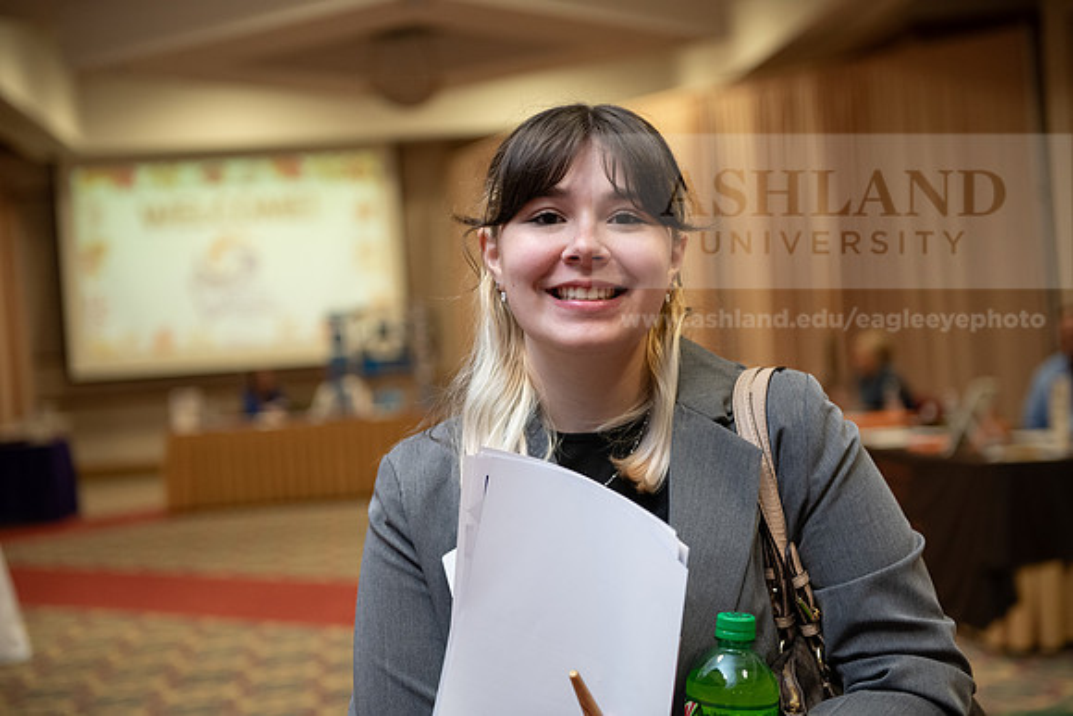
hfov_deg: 33.4
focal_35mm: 60
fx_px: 1789
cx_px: 536
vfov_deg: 22.6
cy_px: 358
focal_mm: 60
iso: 1250
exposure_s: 1/200
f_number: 3.2
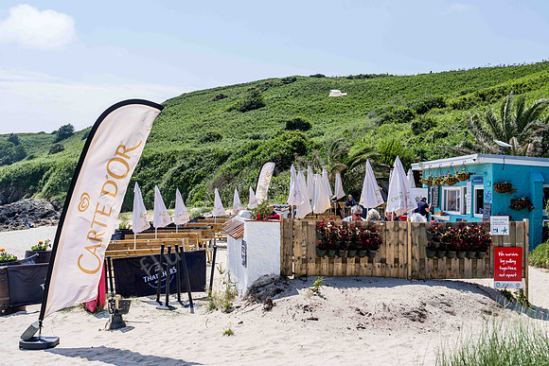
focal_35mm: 49
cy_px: 183
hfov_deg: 40.3
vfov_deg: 27.5
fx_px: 747
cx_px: 274
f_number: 8
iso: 100
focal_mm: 49
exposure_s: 1/250
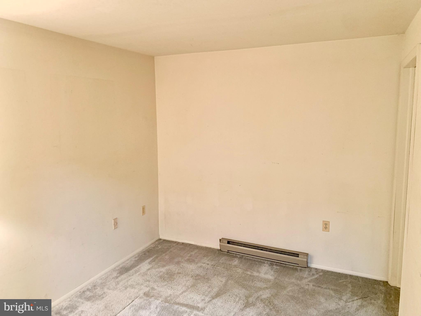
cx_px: 210
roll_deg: +0.2
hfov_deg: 67.3
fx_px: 316
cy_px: 158
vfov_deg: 53.1
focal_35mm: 26
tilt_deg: -6.4
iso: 500
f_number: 1.8
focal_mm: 4.25
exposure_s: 1/30
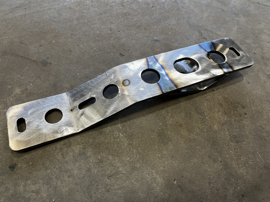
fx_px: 203
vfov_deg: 53.1
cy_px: 101
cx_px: 135
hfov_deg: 67.3
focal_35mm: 26
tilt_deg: -57.5
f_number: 1.6
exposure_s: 1/120
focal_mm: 5.1
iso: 50
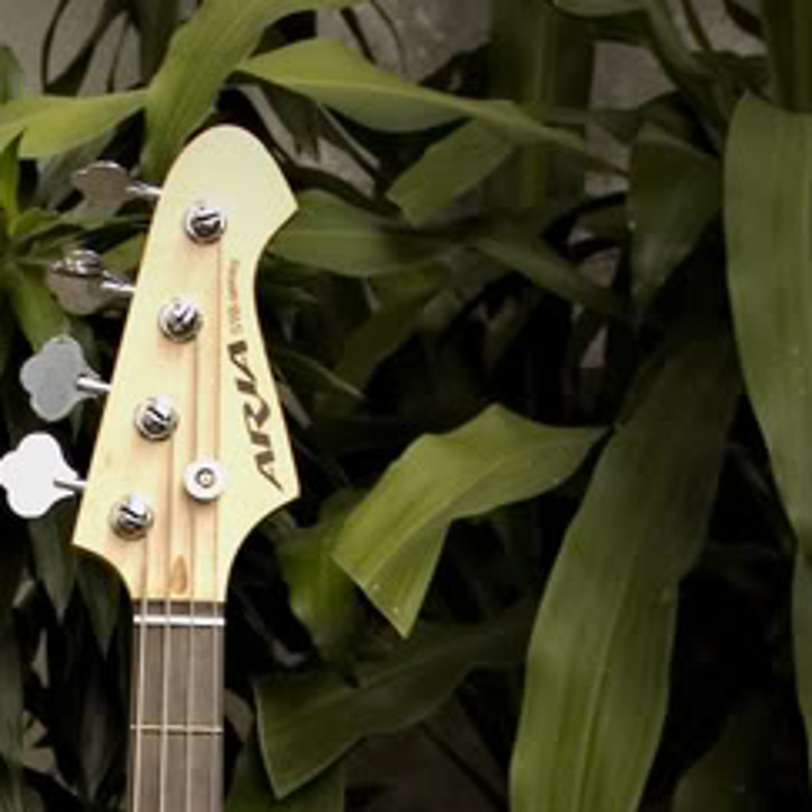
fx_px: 7823
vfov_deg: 5.8
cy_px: 1517
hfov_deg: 5.9
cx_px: 172
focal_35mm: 295
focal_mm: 55
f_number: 8
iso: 400
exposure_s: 1/60
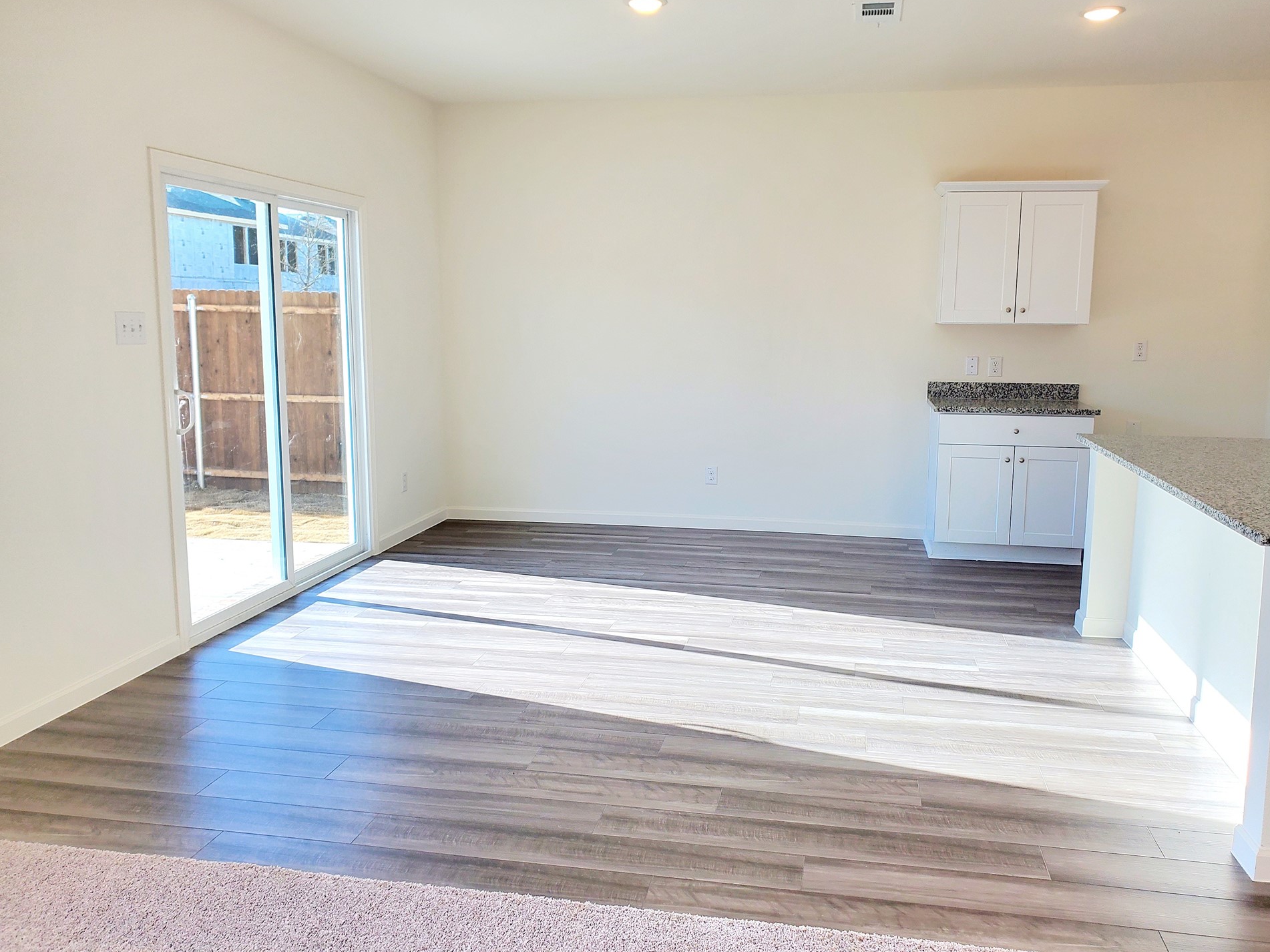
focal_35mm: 28
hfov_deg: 63.4
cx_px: 652
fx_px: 1027
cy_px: 440
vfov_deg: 49.7
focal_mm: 4.3
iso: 50
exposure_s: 1/312
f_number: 2.4
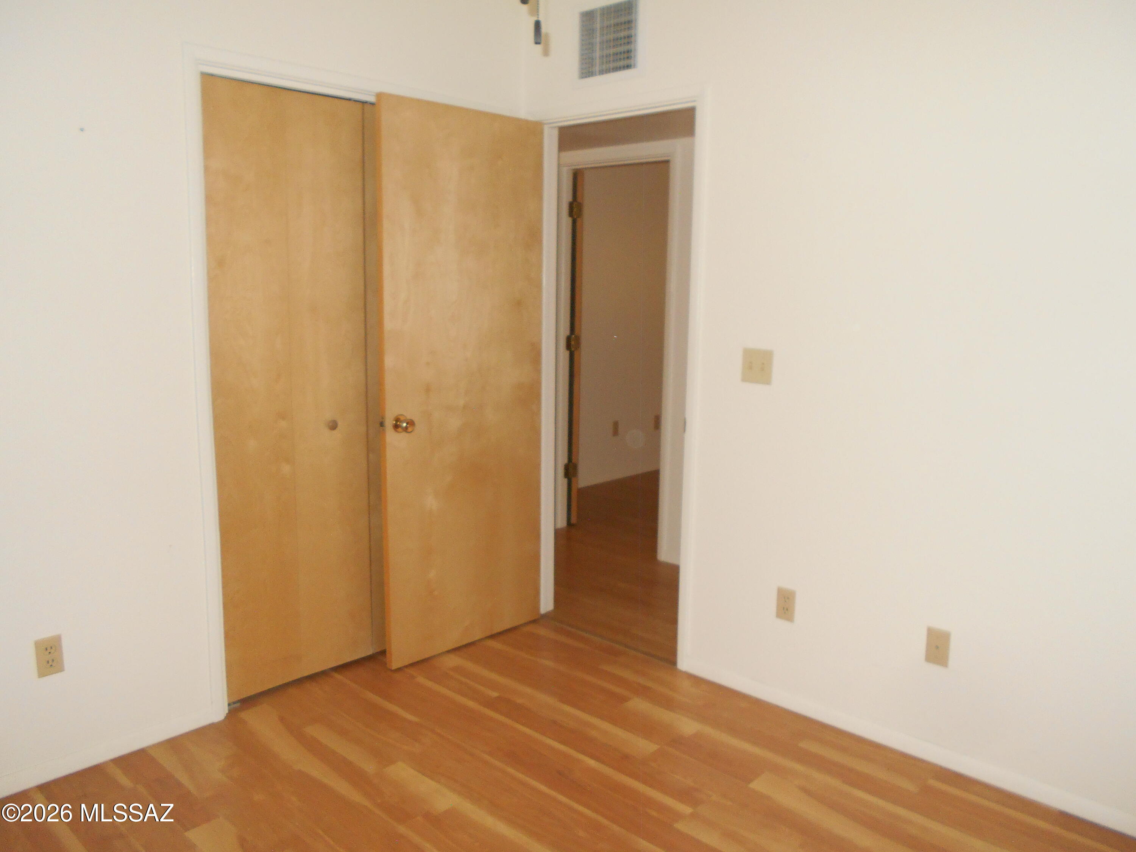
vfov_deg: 53.1
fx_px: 853
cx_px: 568
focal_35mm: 26
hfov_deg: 67.3
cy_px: 426
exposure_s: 1/25
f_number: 3.2
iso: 280
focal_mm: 4.6
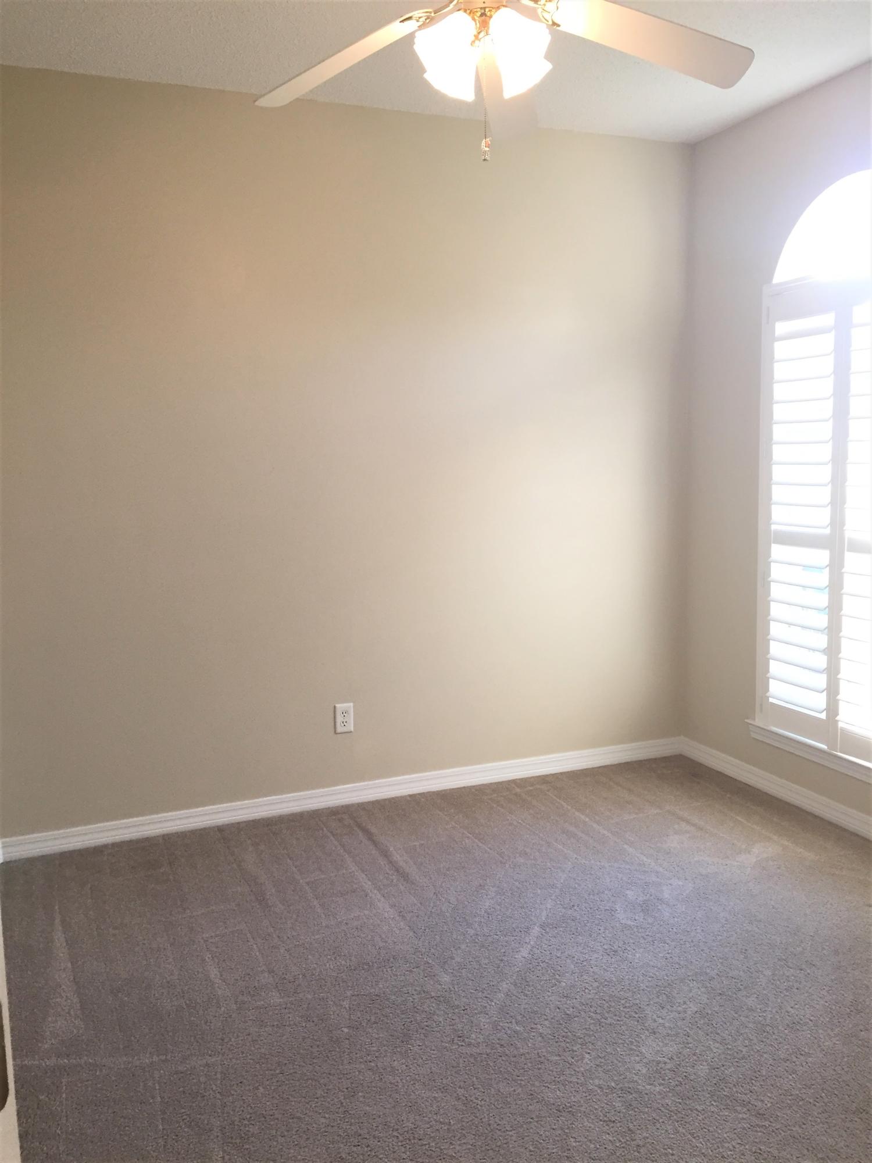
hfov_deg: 48.2
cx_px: 436
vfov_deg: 61.7
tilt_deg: -6.5
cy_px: 582
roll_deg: +0.3
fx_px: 974
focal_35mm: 29
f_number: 2.2
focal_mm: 4.15
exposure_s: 1/30
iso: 50
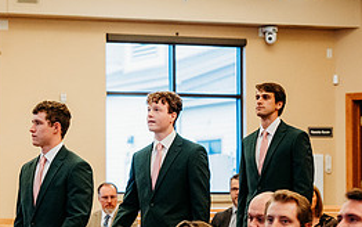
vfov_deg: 8.3
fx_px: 1559
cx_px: 28
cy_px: 180
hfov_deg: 13.1
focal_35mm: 158
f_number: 2.8
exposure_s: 1/250
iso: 2000
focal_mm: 70
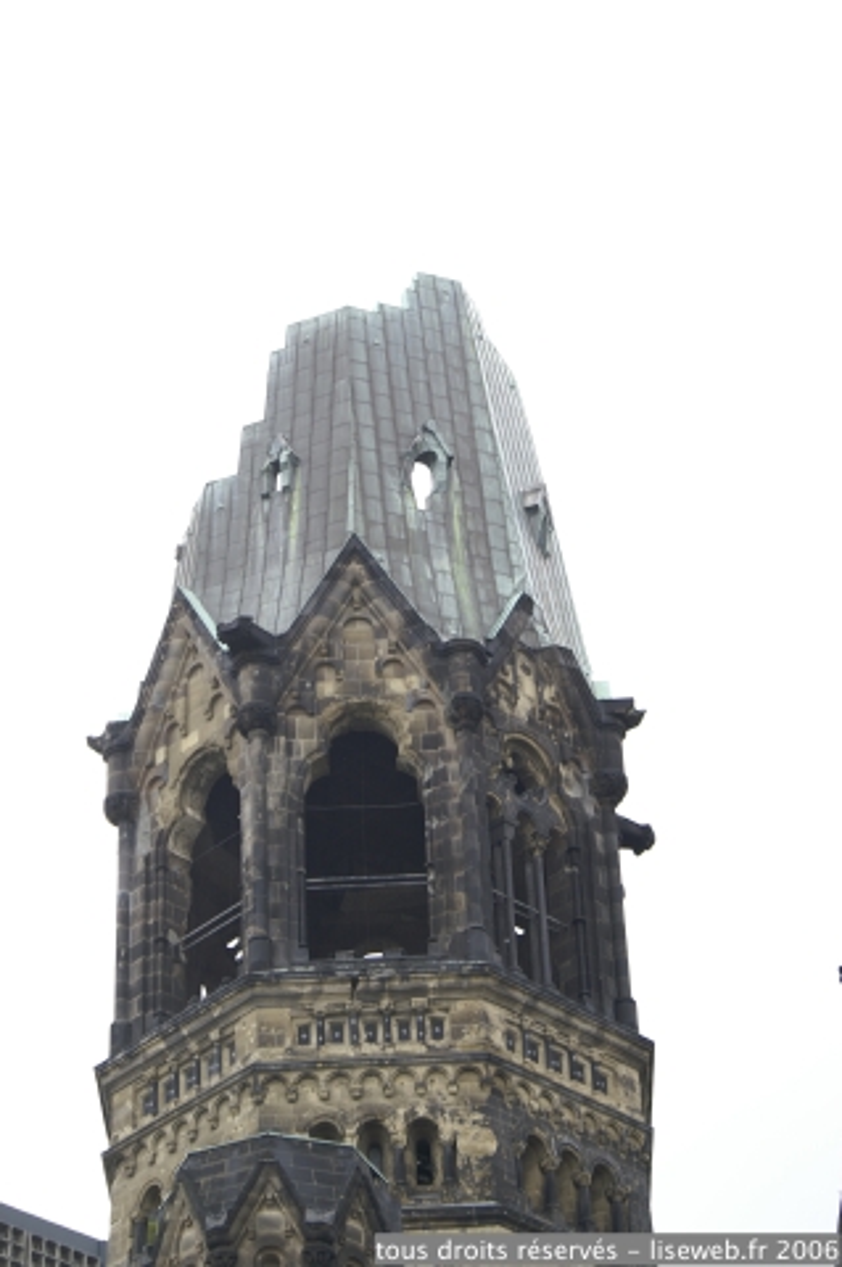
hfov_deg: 13.0
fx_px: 3691
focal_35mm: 105
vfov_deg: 19.5
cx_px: 421
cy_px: 634
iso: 100
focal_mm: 70
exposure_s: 1/30
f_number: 8
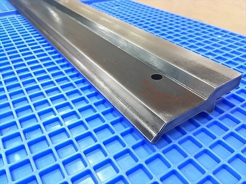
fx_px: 206
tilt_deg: -35.1
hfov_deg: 61.7
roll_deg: +1.7
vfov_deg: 48.2
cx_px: 123
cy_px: 92
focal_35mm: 29
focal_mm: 4.15
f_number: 2.2
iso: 200
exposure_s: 1/24
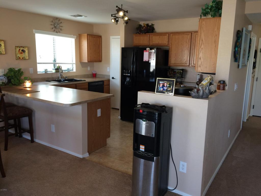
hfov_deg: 61.7
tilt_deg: -11.5
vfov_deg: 48.2
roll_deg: -0.1
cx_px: 130
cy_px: 98
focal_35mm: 29
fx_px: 219
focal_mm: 4.15
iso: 50
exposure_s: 1/30
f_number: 2.2
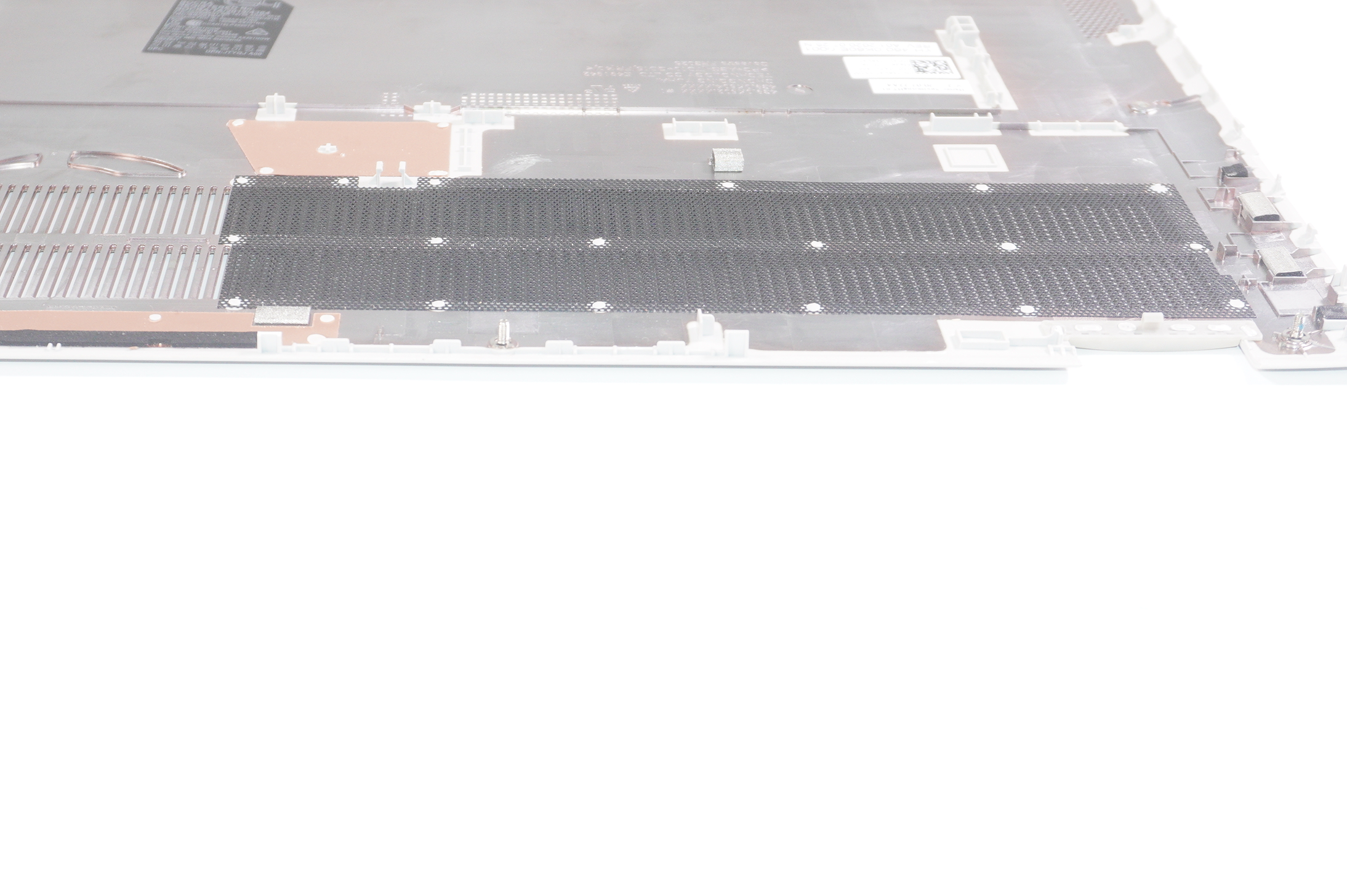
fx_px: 2082
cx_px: 518
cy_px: 326
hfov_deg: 35.7
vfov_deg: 24.2
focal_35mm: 56
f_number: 6.3
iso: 640
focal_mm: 27
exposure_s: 1/160
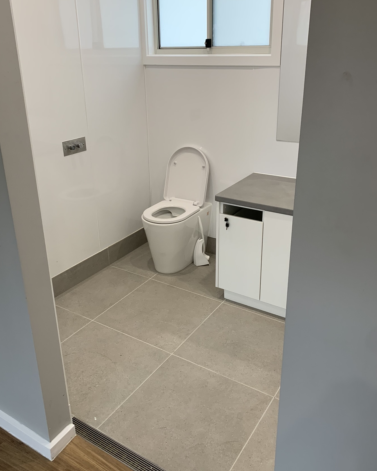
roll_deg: +1.9
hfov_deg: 47.1
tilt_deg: -18.4
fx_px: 432
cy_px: 211
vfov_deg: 57.1
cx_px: 173
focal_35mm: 31
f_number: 1.8
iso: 100
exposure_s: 1/100
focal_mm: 4.25
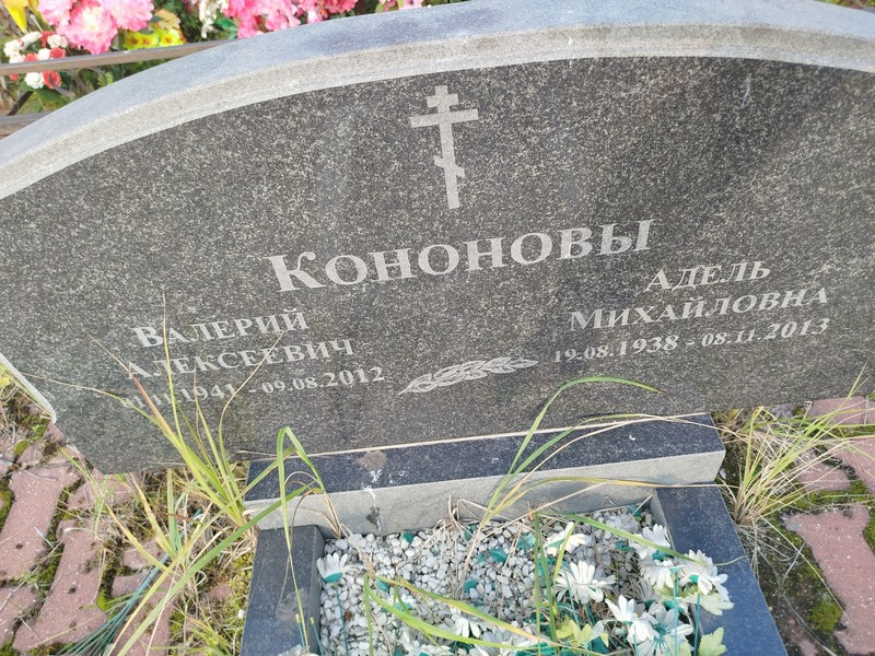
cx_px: 438
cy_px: 328
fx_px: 607
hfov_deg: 71.6
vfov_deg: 56.8
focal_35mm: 24
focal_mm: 5.31
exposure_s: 1/138
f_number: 1.7
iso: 50
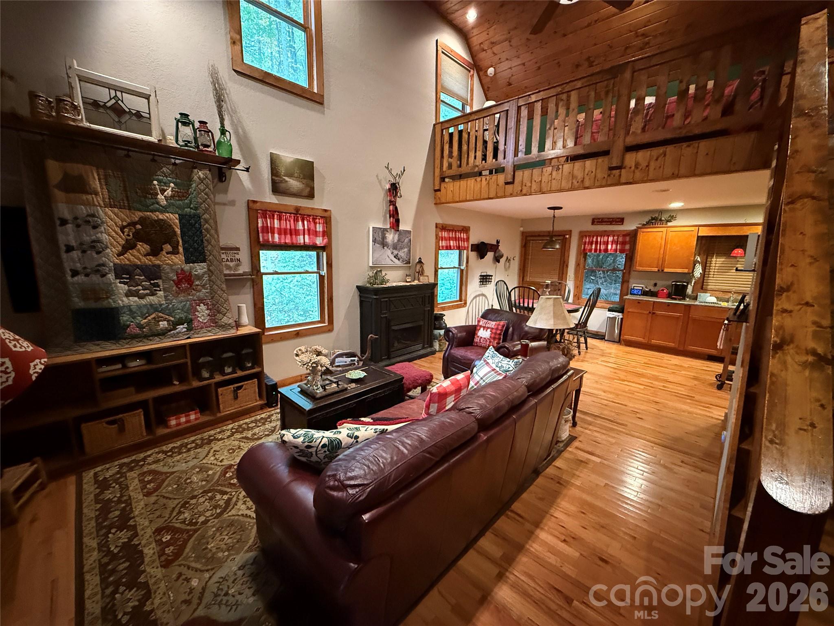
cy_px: 313
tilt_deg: -9.8
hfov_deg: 102.1
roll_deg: -0.9
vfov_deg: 85.7
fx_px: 337
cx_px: 417
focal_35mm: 14
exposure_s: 1/40
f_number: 2.2
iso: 1250
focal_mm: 2.22
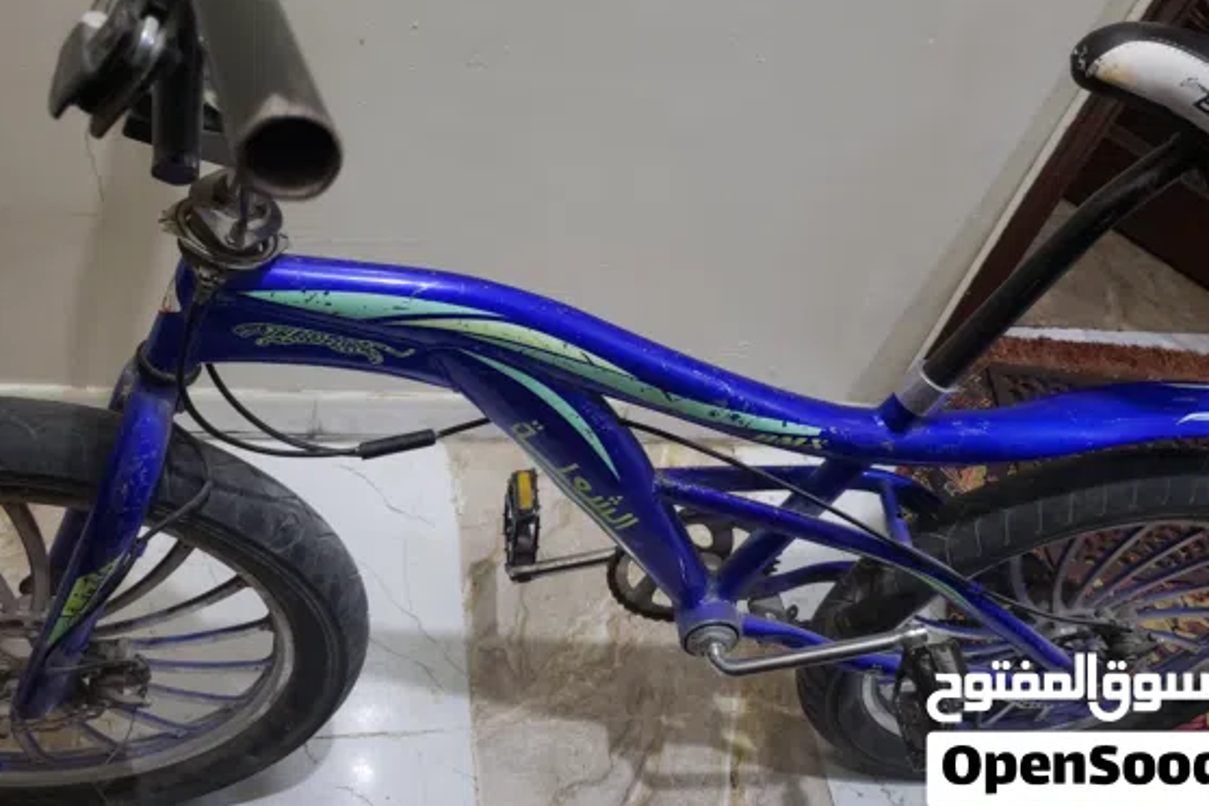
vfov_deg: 42.2
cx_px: 600
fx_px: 1041
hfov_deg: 60.3
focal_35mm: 31
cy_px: 340
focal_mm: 4.3
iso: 250
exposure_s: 1/17
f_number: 1.5
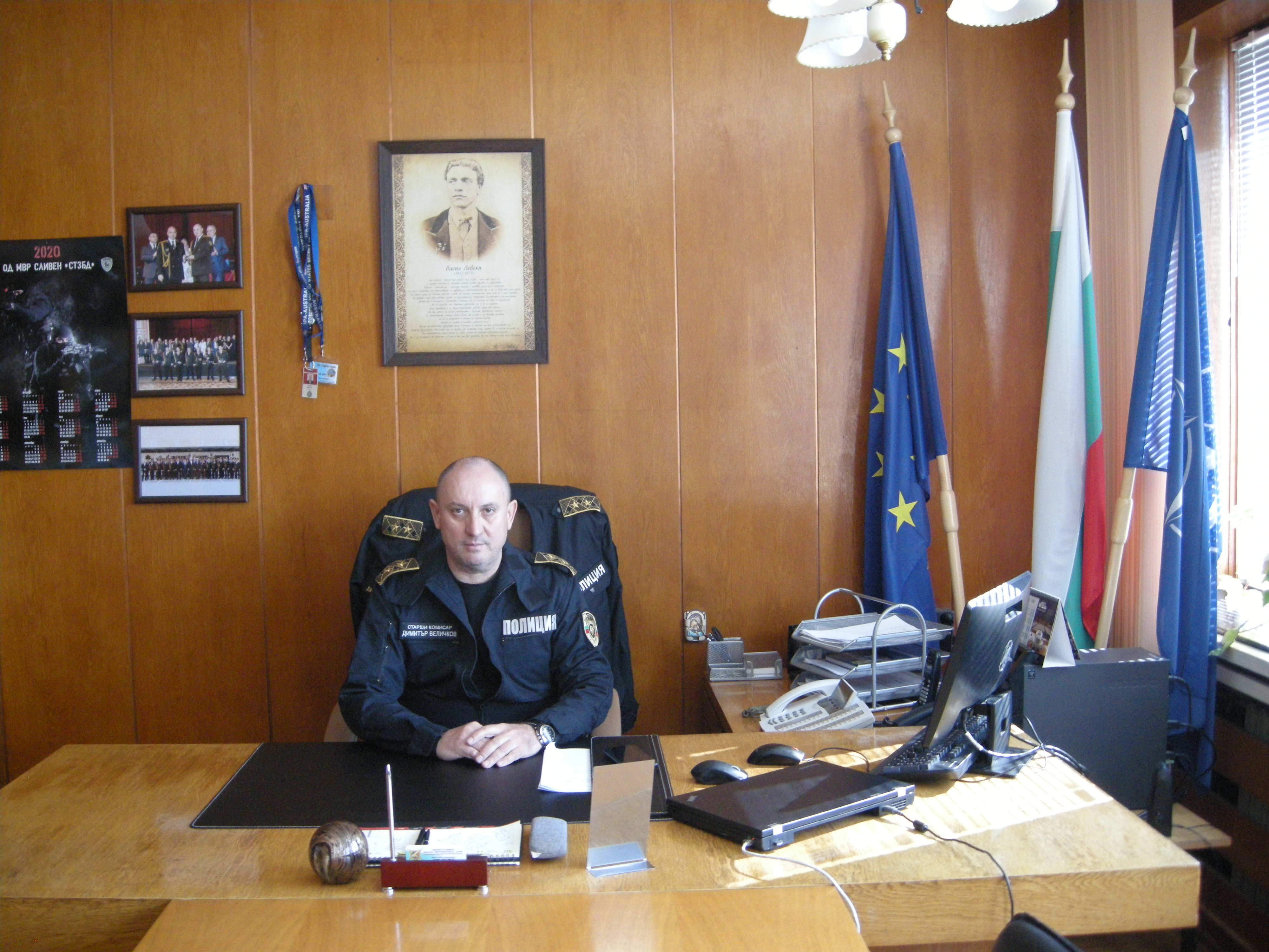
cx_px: 634
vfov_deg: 40.7
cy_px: 476
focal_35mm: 35
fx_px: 1283
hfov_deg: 52.6
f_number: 2.7
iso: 400
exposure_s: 1/60
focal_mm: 7.5
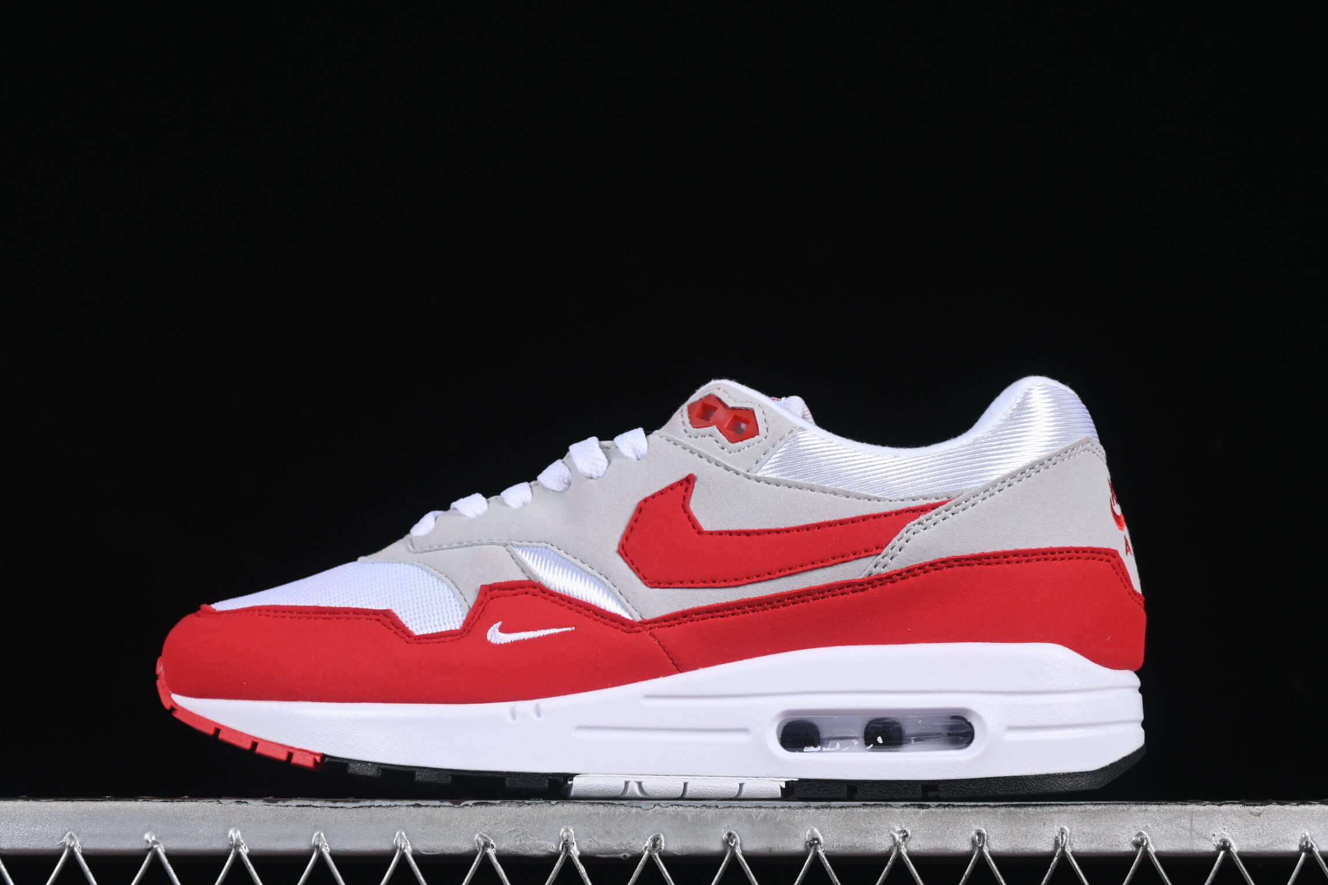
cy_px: 493
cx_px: 659
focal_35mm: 84
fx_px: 3098
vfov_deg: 16.3
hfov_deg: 24.2
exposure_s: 1/80
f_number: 8
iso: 160
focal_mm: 50
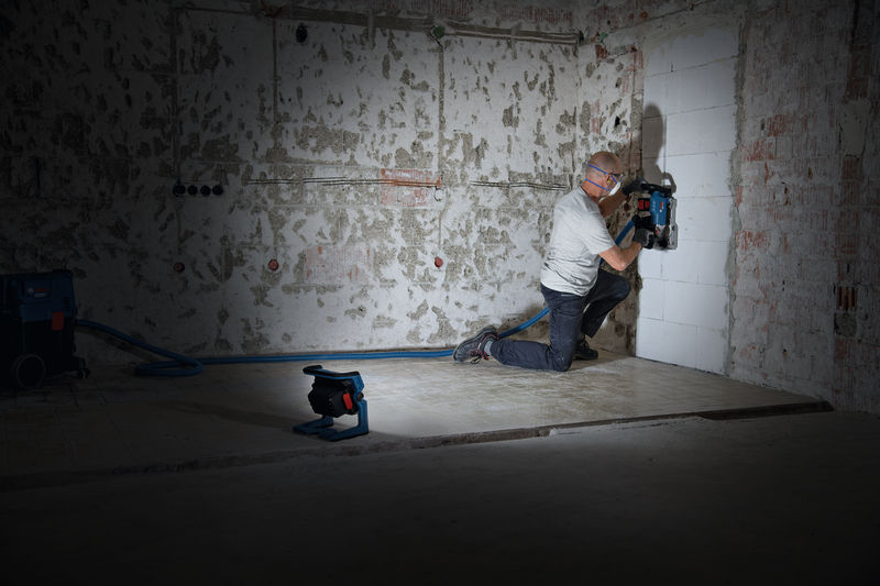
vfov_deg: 33.4
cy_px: 293
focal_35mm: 40
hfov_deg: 48.5
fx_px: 978
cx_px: 440
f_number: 4.5
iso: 320
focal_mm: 40
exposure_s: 1/25
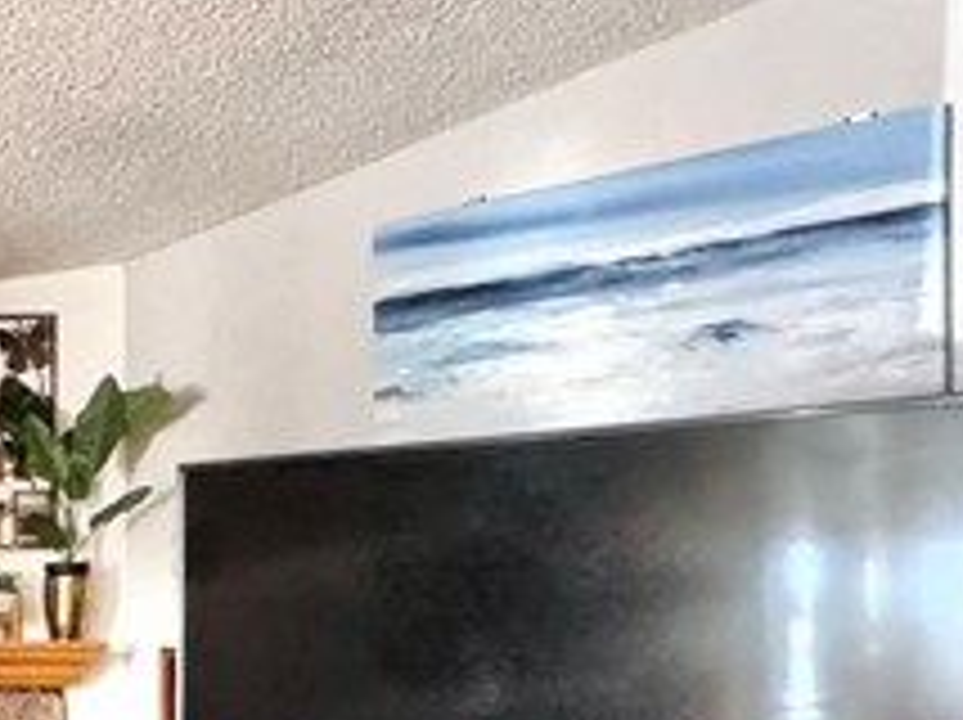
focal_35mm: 67
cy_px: 711
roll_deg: -0.7
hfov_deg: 24.0
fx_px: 1862
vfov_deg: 21.2
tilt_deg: -0.1
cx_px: -405
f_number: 2.2
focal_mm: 2.22
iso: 1000
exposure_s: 1/40
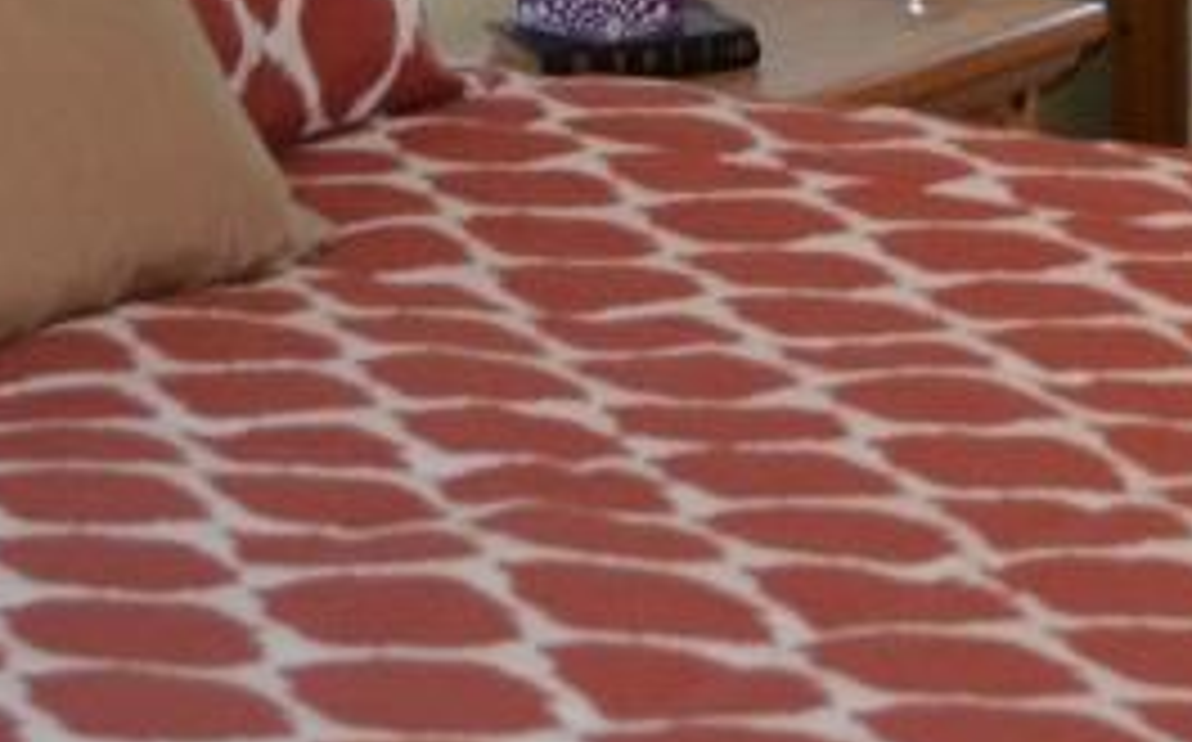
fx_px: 4316
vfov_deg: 9.2
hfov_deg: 14.8
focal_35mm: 133
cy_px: -744
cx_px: 1687
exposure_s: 1/60
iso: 1000
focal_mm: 18
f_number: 3.5
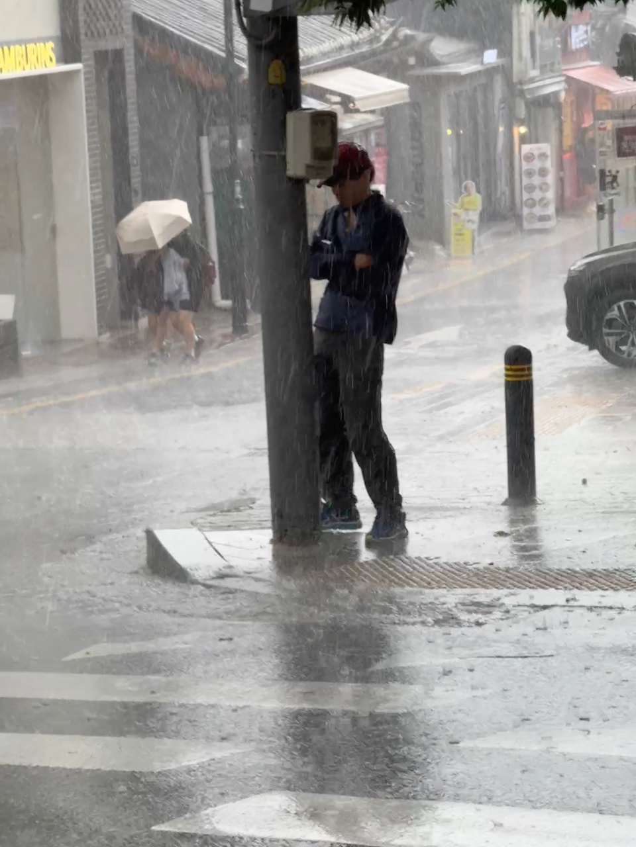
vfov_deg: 16.4
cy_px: 424
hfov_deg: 12.3
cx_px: 318
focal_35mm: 120
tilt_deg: -6.2
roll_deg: +2.8
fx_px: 2940
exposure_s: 1/193
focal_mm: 15.66
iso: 50
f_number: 2.8
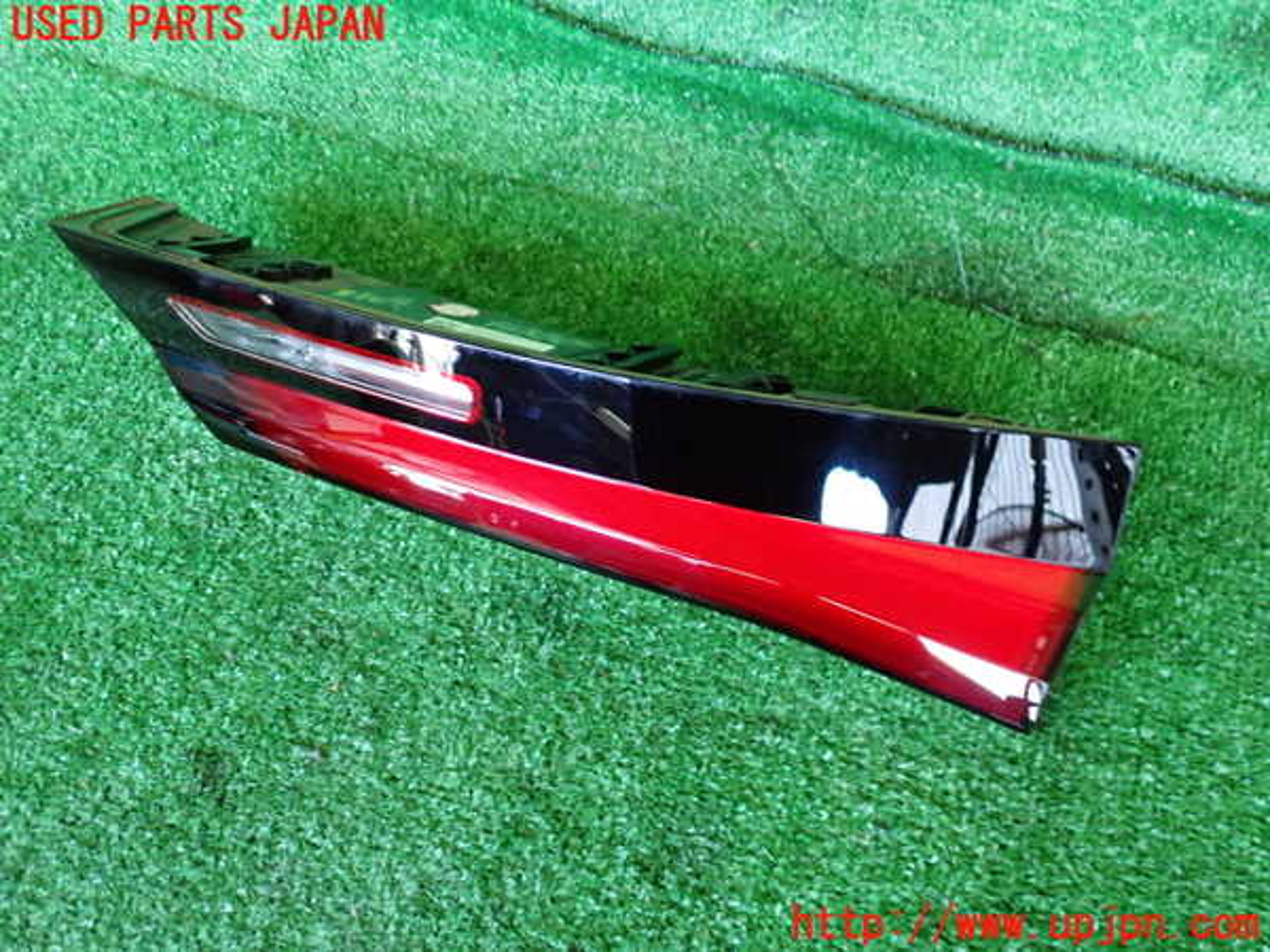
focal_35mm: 30
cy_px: 476
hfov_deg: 60.0
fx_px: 1101
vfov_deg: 46.8
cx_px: 635
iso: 320
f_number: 2.3
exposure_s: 1/30
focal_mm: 5.4
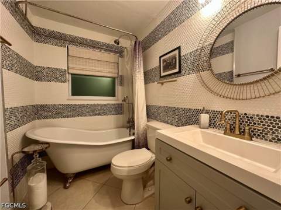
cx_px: 140
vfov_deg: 85.7
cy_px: 105
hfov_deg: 102.1
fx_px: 114
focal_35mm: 14
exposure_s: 1/60
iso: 250
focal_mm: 2.22
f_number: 2.2
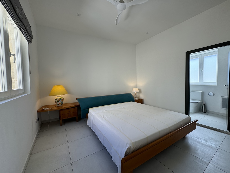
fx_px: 93
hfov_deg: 102.1
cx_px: 115
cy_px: 86
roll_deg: +0.6
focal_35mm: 14
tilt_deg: -2.4
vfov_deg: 85.7
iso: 40
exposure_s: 1/138
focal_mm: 2.22
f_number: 2.2
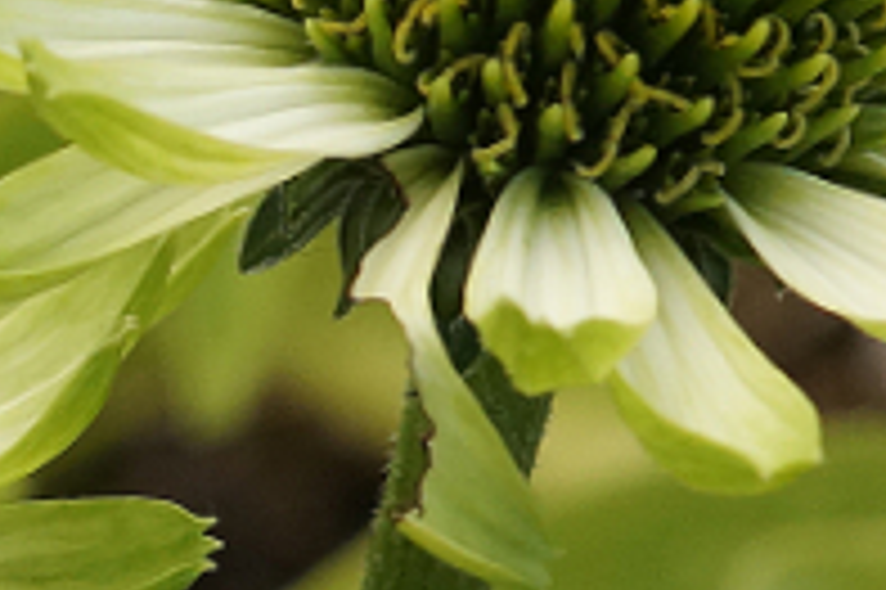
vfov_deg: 1.5
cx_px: -693
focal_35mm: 914
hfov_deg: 2.3
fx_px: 22475
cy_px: 540
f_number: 8
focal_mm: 100
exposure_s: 1/160
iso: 500
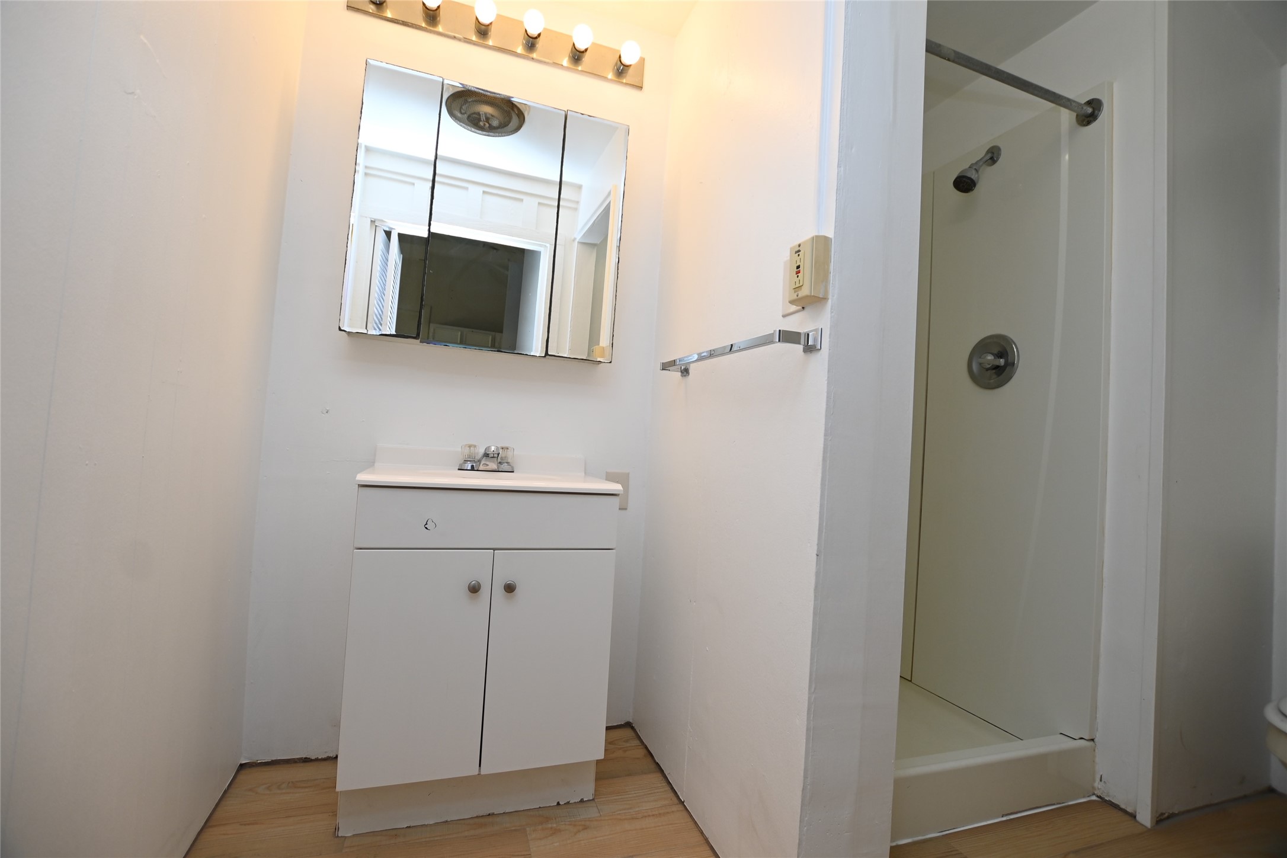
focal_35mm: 15
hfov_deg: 100.4
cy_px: 429
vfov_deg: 77.3
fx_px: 536
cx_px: 644
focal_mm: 10
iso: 250
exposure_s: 1/250
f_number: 4
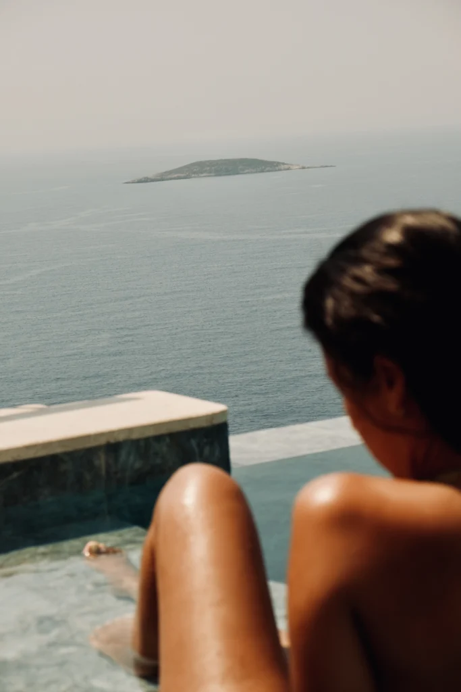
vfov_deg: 24.5
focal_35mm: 83
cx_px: 230
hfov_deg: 16.5
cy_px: 346
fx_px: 1594
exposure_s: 1/1000
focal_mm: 55
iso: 320
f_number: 6.4
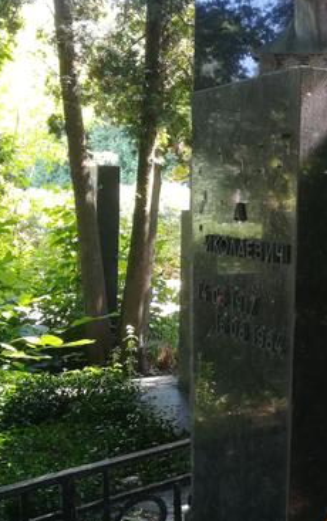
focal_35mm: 45
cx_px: 310
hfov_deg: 27.4
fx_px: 640
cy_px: 206
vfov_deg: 44.1
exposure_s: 1/33.3
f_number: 2.2
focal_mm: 3.83
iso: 100
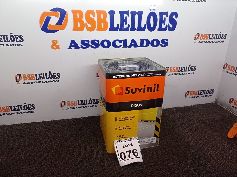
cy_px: 88
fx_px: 192
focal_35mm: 28
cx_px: 118
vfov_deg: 49.7
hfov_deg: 63.5
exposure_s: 1/60
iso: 129
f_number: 1.79
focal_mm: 4.7
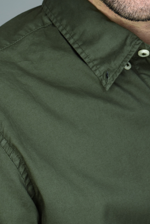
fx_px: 987
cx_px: 112
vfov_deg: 12.8
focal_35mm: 158
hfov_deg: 8.7
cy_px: 2
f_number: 5.6
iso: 250
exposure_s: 1/125
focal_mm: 50
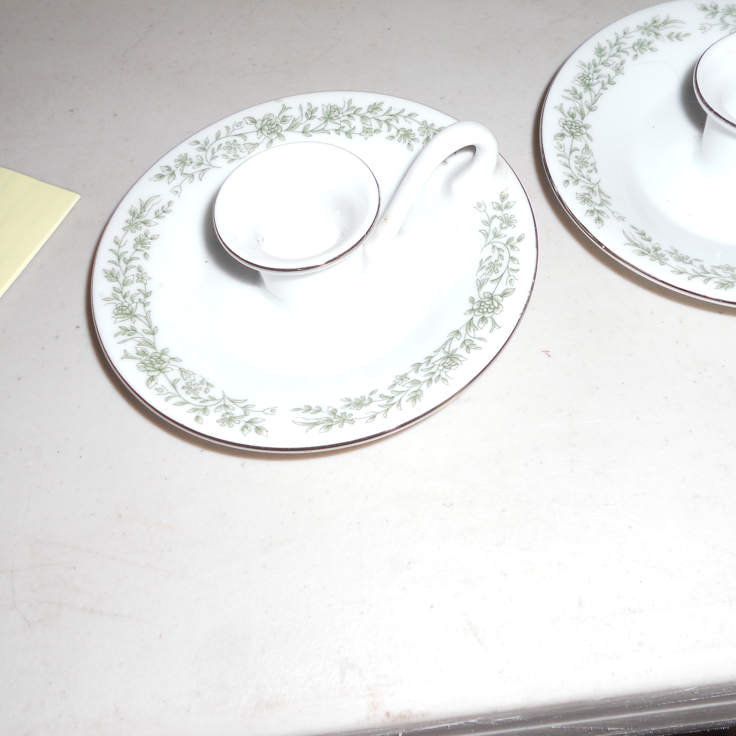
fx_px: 914
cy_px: 369
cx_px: 431
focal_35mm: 38
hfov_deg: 43.7
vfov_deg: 43.9
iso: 80
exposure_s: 1/25
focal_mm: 5.8
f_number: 3.5
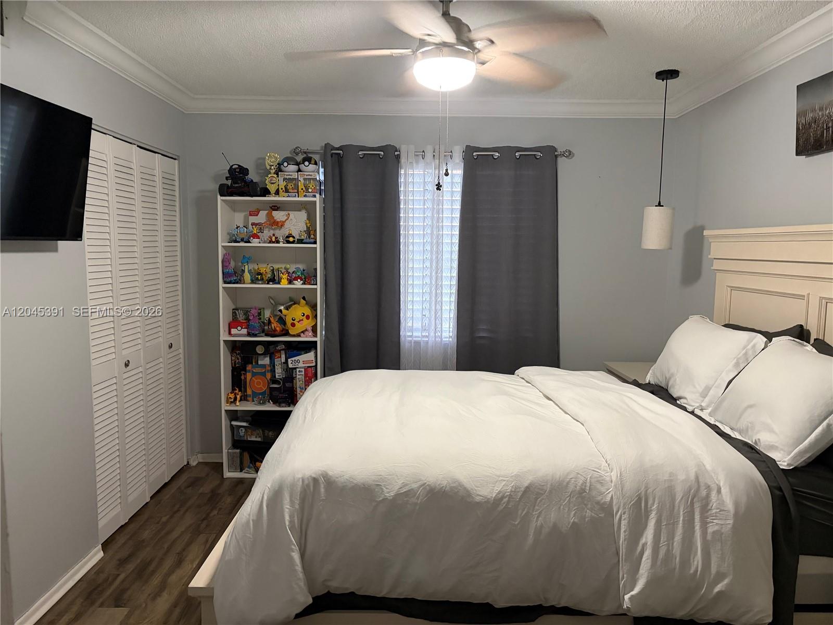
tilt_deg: -6.2
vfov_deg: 53.1
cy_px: 312
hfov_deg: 67.3
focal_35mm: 26
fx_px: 626
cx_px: 416
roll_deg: -0.5
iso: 400
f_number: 1.6
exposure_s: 1/40
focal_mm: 5.96
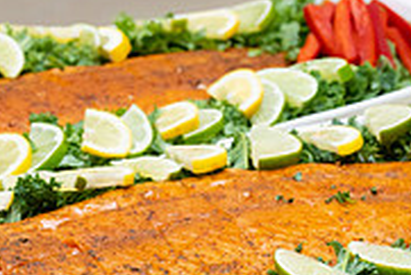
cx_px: 139
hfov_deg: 10.5
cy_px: 151
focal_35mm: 195
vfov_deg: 7.1
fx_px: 2228
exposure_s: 1/80
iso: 1000
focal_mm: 61
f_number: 5.6
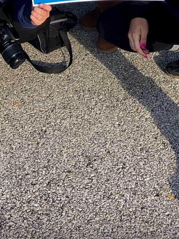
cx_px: 79
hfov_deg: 16.8
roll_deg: +1.3
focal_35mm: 88
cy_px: -122
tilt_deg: -16.7
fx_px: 607
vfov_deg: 19.4
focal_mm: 4
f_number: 1.8
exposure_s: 1/823
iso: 20
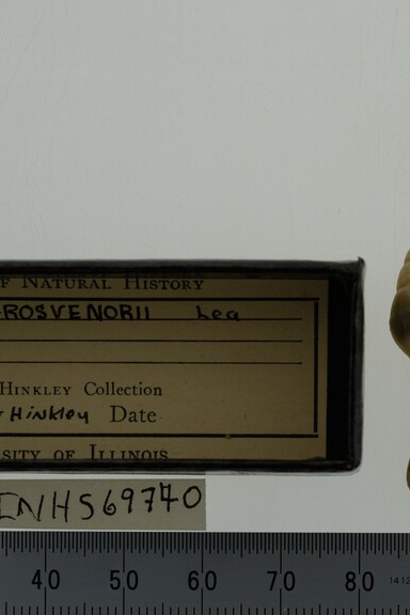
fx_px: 2135
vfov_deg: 16.3
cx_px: 332
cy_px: 424
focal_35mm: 125
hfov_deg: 10.9
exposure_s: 1/160
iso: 100
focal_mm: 60
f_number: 10
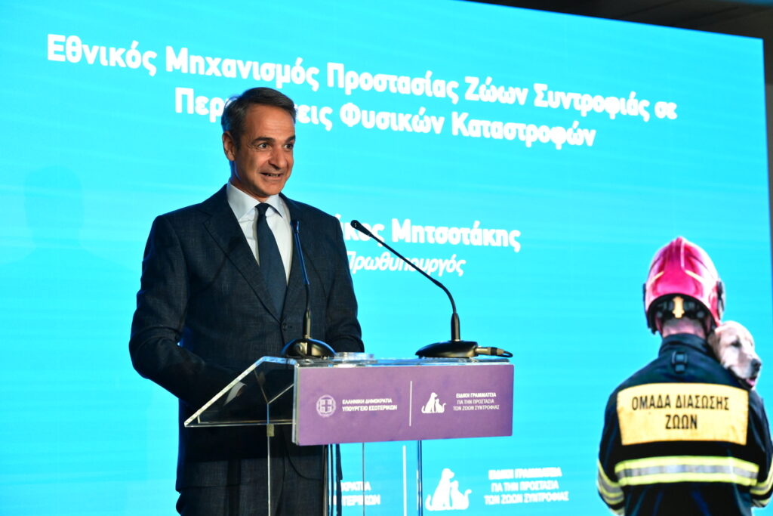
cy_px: 258
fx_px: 1782
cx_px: 386
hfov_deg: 24.5
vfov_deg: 16.5
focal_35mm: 83
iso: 8000
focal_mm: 83
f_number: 4
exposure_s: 1/400
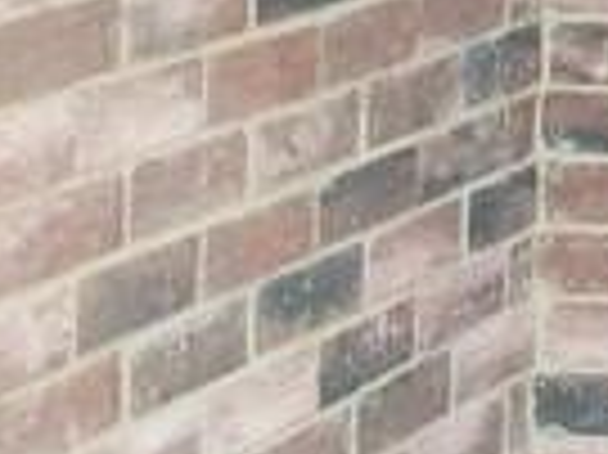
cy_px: -441
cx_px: 2045
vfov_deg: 5.5
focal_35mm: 266
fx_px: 4668
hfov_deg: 6.5
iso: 64
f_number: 2.4
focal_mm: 4.28
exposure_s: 1/120
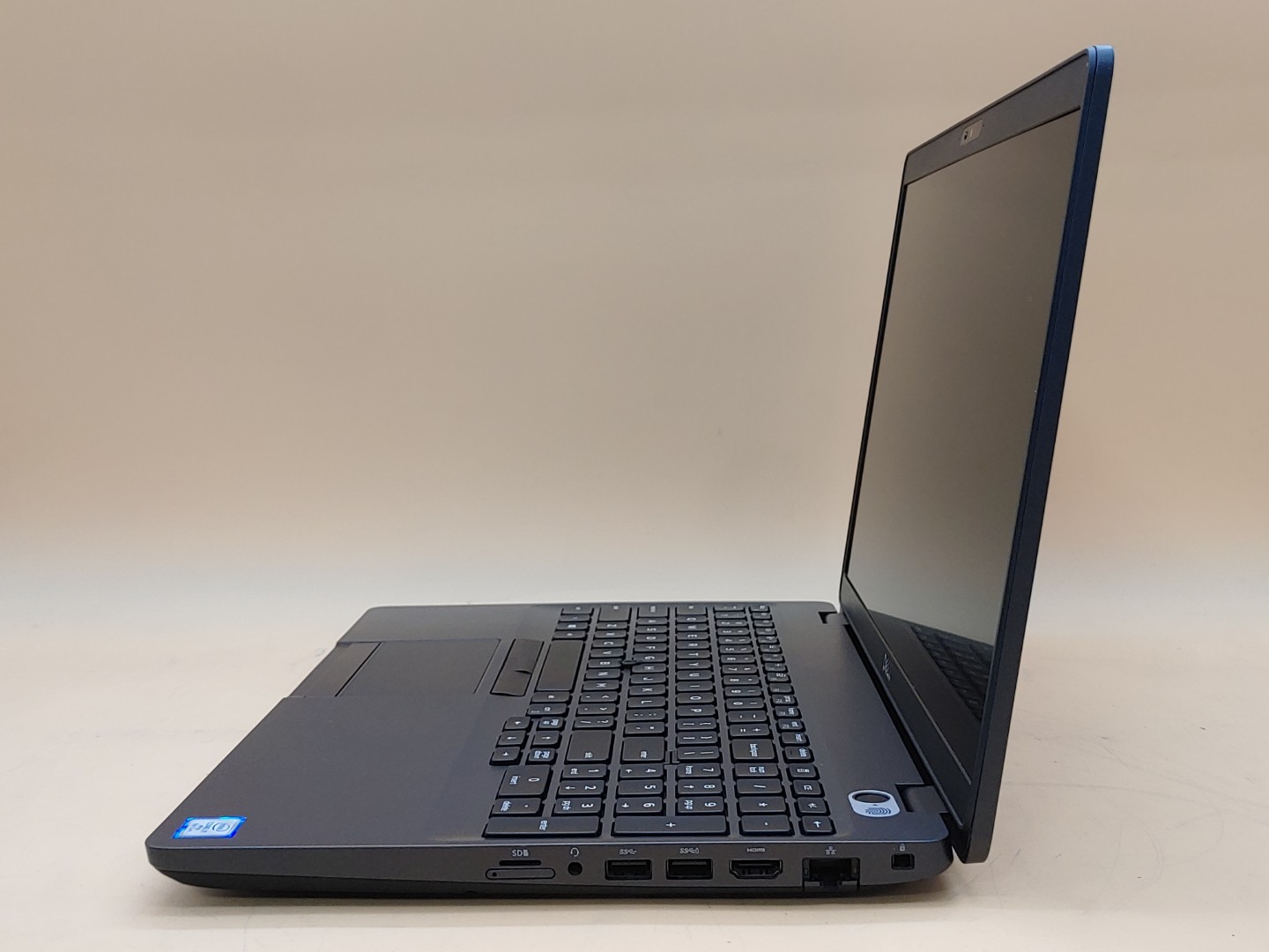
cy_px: 476
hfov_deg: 45.8
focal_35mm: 41
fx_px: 1503
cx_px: 634
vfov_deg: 35.1
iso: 50
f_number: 1.8
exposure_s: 1/82
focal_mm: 4.36
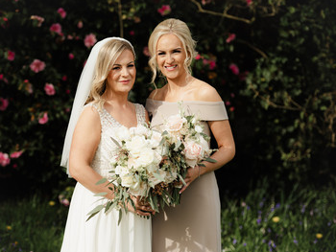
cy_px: 126
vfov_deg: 13.2
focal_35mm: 112
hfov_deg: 17.6
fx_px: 1088
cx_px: 154
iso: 160
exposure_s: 1/1600
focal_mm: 102
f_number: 2.8
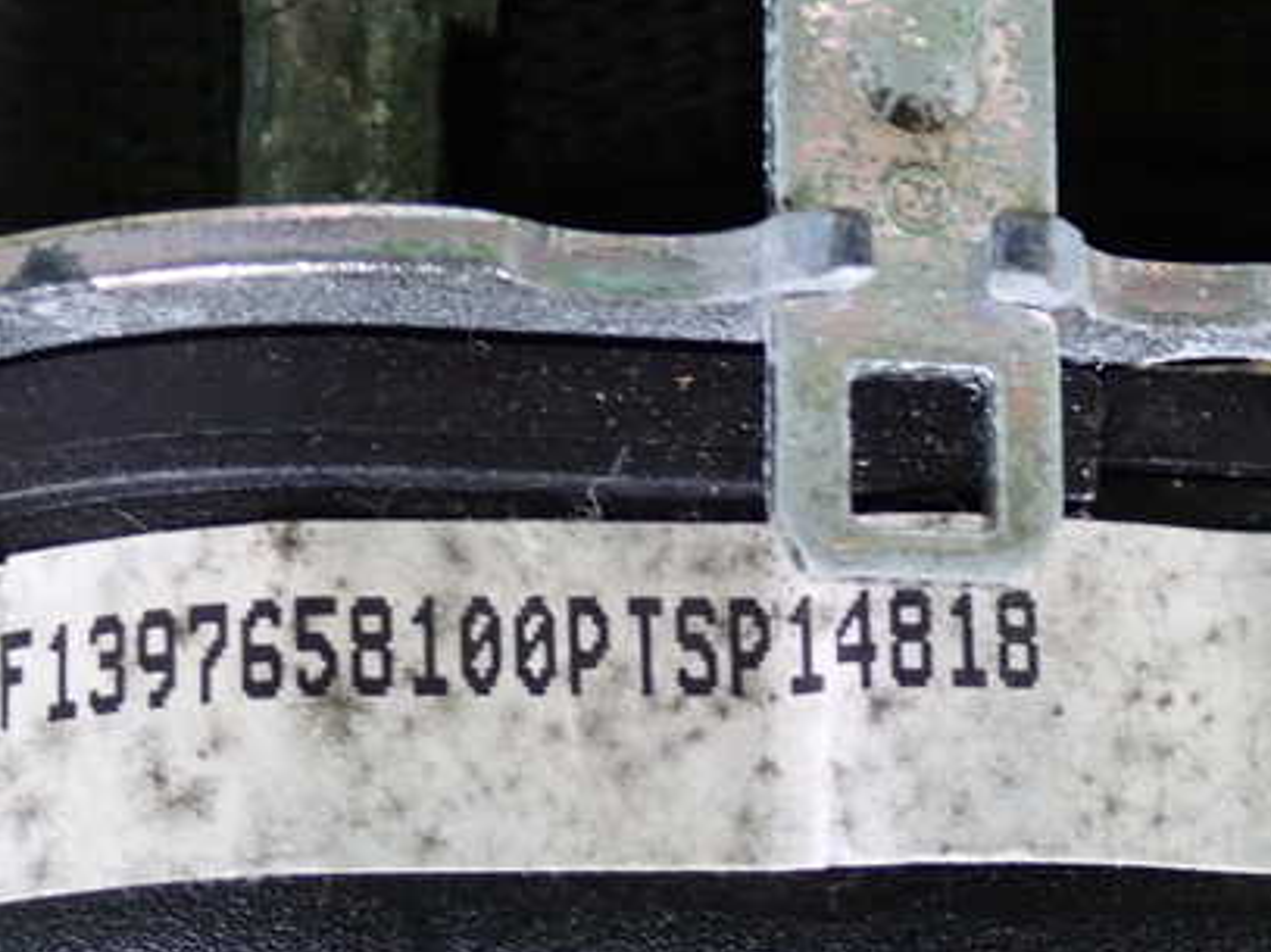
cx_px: 784
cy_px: 590
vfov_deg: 12.2
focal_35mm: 121
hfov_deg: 16.3
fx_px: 4441
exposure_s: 1/30
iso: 800
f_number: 4.3
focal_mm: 14.62
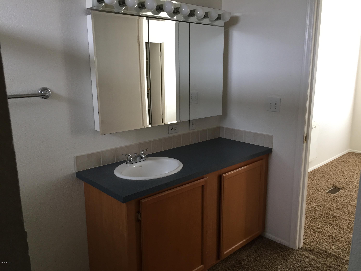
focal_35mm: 29
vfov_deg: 48.2
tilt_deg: -12.1
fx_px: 302
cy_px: 136
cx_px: 180
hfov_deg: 61.7
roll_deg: -0.2
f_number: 2.2
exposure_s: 1/30
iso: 80
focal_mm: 4.15
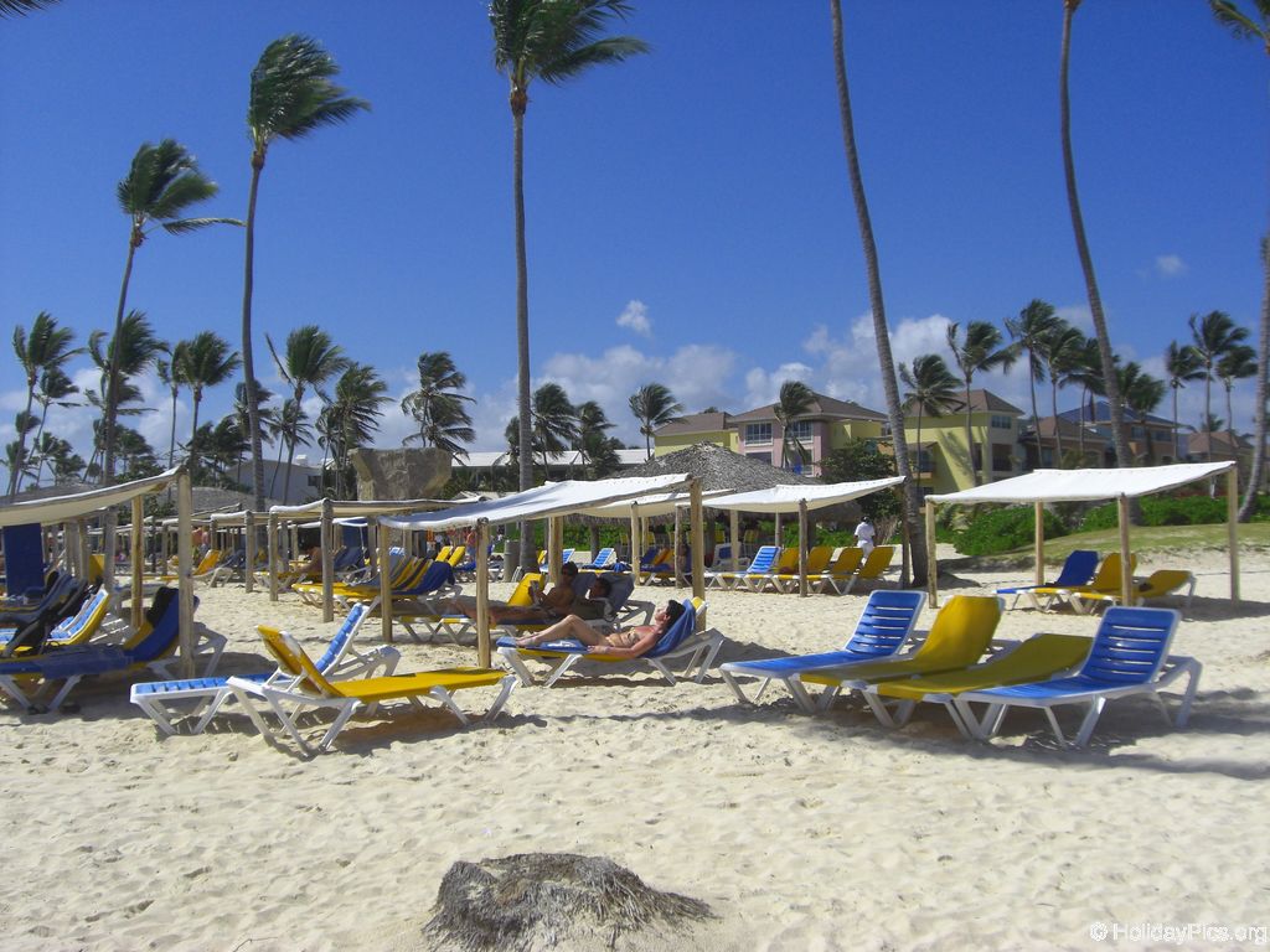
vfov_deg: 37.7
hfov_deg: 49.0
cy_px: 476
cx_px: 635
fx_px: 1394
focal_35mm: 38
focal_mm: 6.2
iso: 64
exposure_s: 1/320
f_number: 8
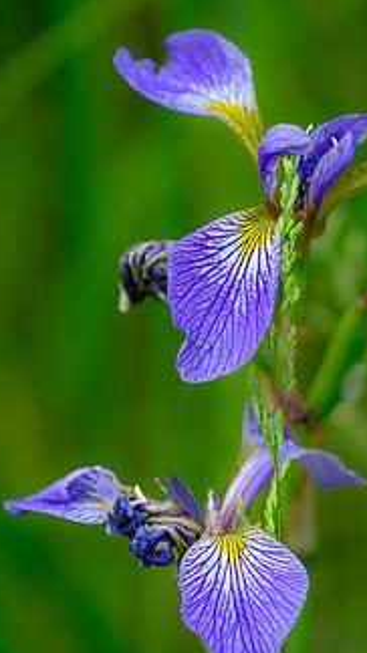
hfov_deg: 5.1
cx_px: 270
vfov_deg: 9.0
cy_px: 351
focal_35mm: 240
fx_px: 4156
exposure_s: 1/60
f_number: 4
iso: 100
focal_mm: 110
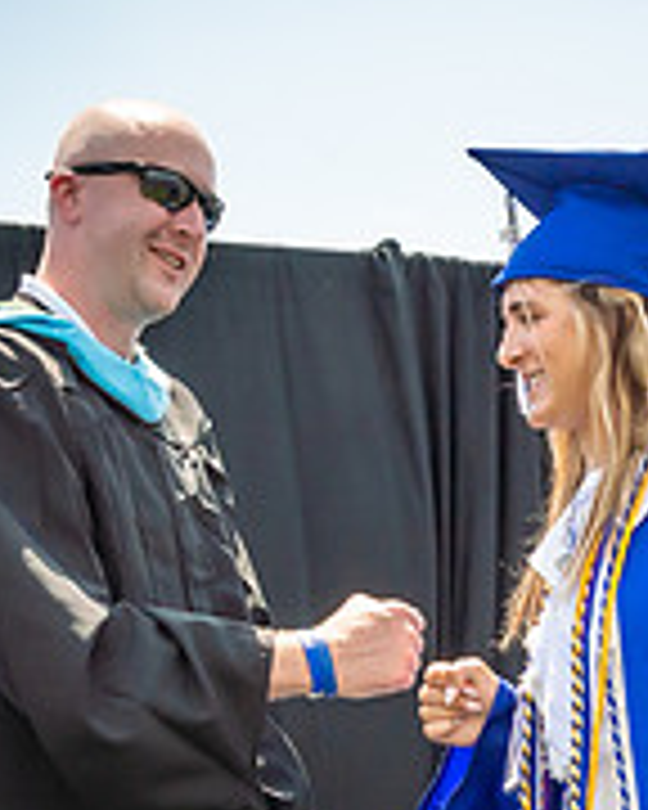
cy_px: 871
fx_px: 3021
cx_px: 464
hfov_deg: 12.2
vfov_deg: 14.9
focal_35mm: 126
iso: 200
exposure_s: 1/800
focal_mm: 22
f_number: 7.1
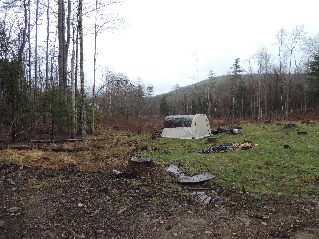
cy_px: 120
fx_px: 221
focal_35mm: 24
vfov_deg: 56.8
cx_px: 160
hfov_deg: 71.6
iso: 80
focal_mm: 4.3
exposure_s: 1/200
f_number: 3
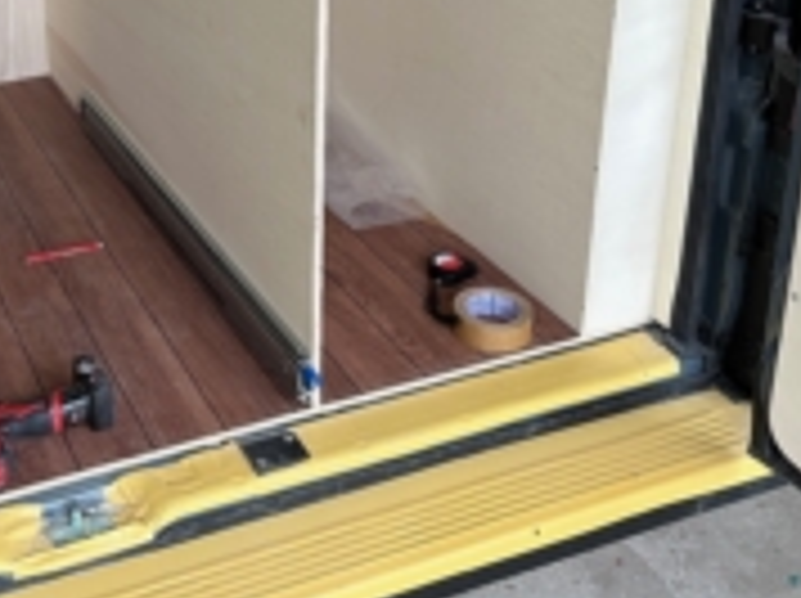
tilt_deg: -21.0
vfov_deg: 25.7
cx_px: 144
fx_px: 1248
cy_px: 9
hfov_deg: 34.3
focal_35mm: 54
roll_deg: +0.2
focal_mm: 6.86
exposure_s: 1/549
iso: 80
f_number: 1.78
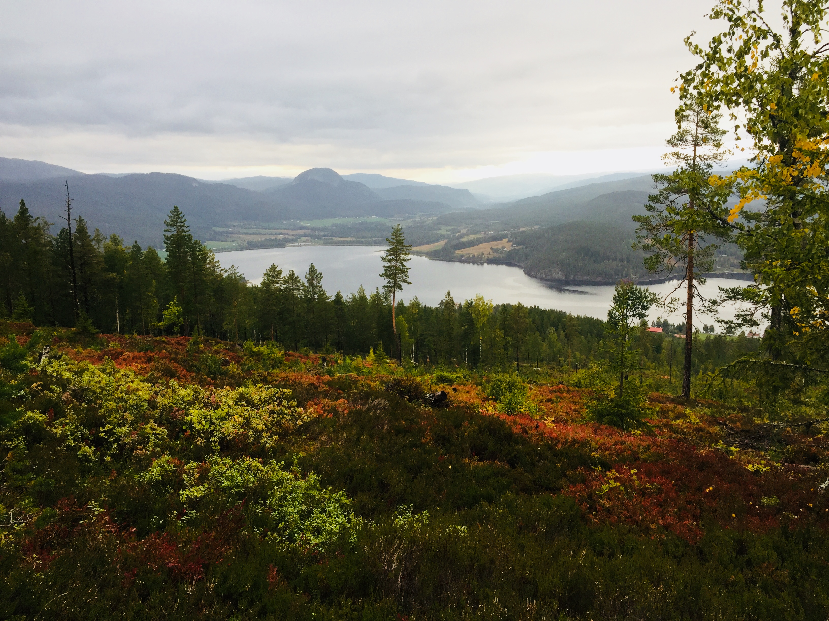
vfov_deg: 48.2
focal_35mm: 29
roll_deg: +1.7
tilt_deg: -9.2
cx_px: 414
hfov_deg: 61.7
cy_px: 310
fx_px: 695
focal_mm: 4.15
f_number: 2.2
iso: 40
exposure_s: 1/100
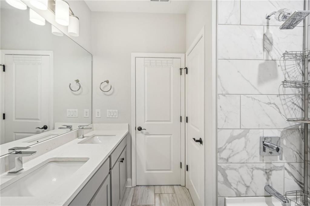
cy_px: 103
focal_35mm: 14
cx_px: 155
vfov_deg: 81.1
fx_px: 120
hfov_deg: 104.3
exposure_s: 1/5
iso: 320
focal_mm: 14
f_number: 8
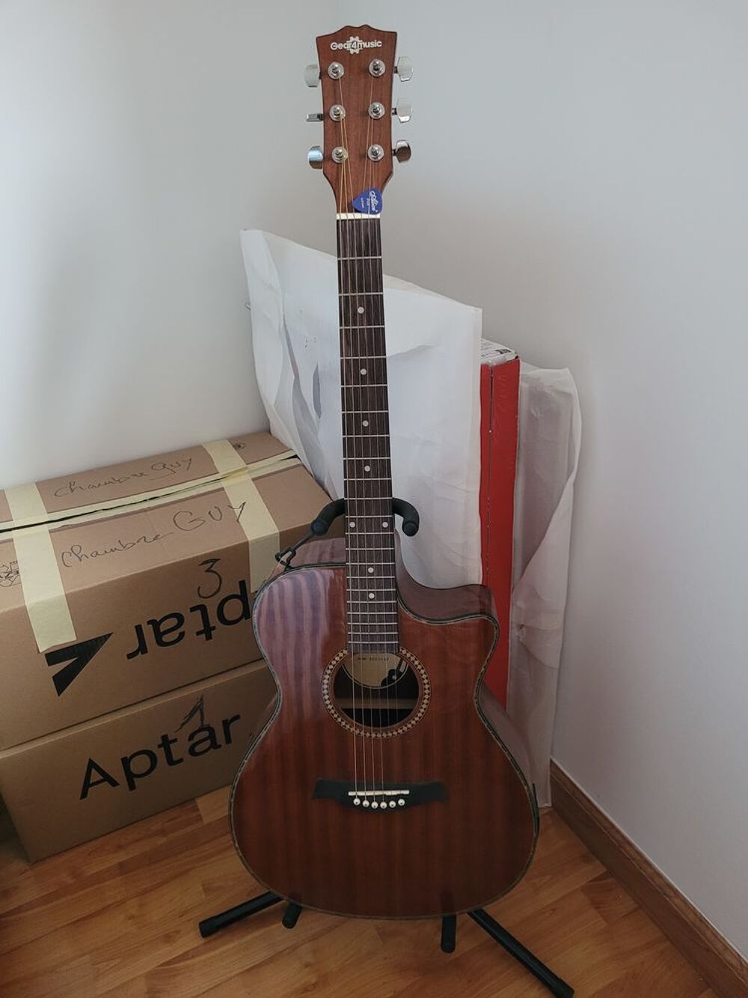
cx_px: 374
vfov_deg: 67.3
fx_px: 749
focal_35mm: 26
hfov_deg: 53.1
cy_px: 499
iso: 640
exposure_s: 1/25
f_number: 1.8
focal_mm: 5.4
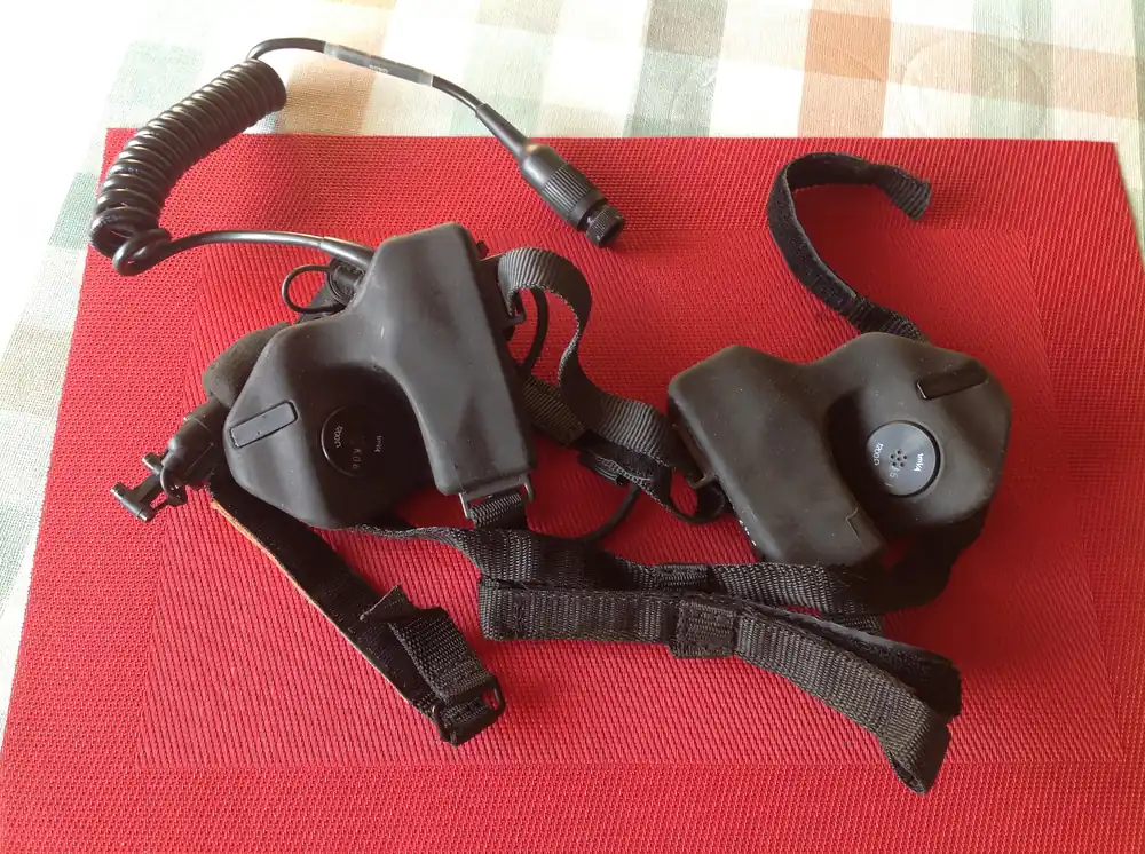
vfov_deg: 40.6
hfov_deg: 52.7
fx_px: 1155
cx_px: 572
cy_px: 427
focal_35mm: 35
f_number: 2.4
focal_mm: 4.28
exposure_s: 1/17
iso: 50
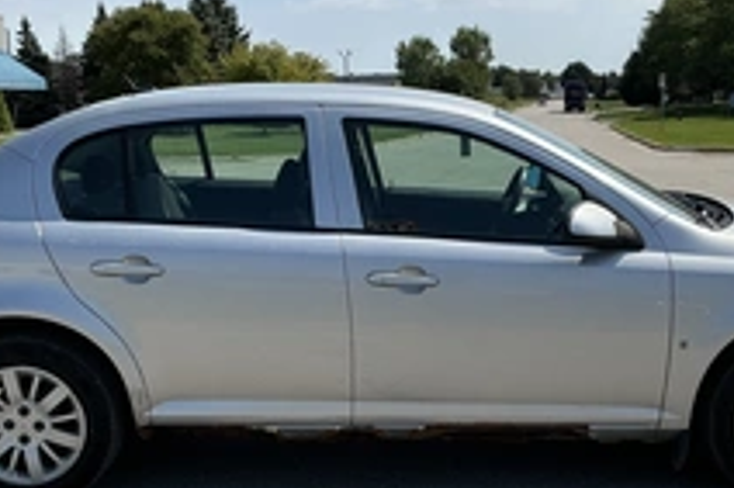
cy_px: 311
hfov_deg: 36.2
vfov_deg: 24.5
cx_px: 419
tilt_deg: -6.5
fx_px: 1120
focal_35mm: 55
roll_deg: +0.0
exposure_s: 1/2227
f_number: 1.8
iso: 25
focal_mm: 3
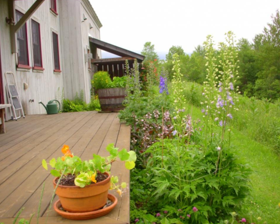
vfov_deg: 37.3
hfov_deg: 45.8
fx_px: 331
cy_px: 111
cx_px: 145
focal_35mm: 40
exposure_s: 1/200
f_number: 3.3
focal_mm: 6.3
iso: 100
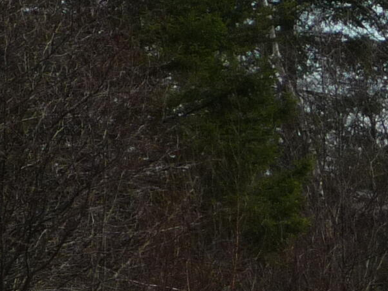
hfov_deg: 6.8
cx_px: 830
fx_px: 3138
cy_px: 375
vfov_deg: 5.3
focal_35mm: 280
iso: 100
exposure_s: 1/640
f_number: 4.5
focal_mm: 9.9
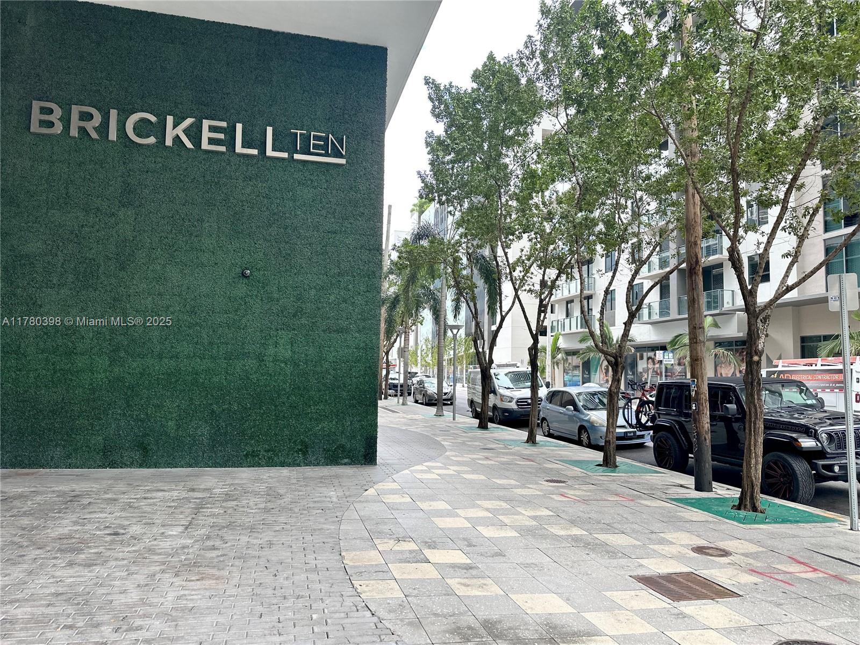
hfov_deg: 71.6
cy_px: 322
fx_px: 596
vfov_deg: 56.8
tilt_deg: +4.7
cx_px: 430
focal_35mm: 24
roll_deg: -0.7
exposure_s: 1/458
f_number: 1.78
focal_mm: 6.86
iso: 80
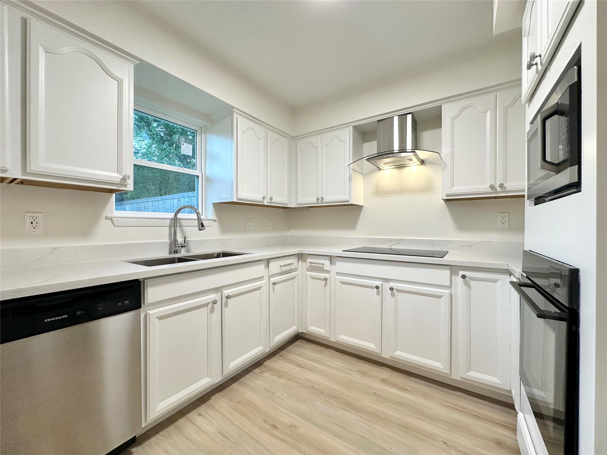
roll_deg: -0.1
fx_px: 245
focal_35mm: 14
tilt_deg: -0.3
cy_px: 228
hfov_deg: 102.1
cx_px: 304
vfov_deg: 85.7
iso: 200
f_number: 2.2
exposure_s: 1/120
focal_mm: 2.22
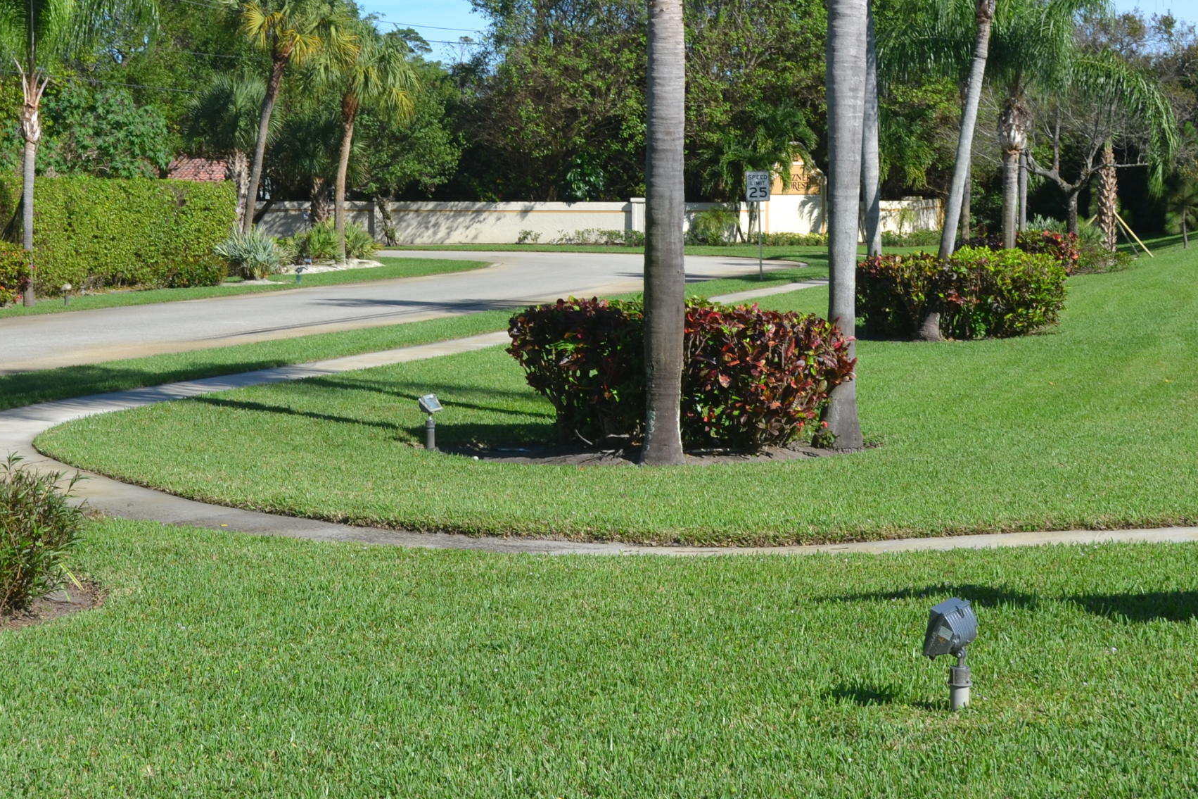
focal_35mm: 74
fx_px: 2462
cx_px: 487
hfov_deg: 27.3
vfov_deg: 18.3
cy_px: 185
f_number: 8
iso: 100
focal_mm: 28
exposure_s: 1/250
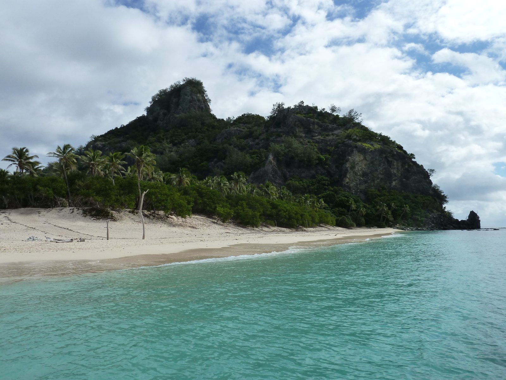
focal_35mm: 25
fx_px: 365
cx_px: 253
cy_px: 190
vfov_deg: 54.9
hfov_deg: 69.4
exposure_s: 1/500
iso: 125
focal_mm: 4.1
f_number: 5.6
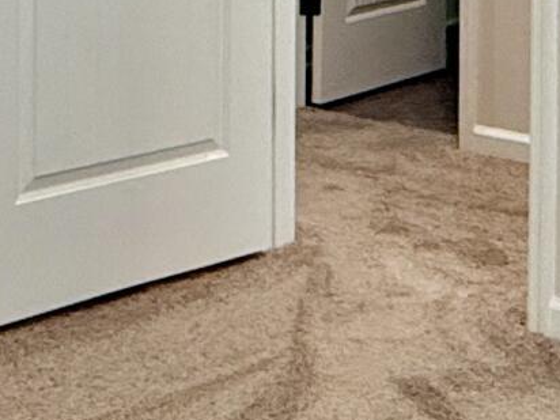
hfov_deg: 19.0
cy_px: -249
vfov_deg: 13.5
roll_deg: -0.4
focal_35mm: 102
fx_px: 1650
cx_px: 484
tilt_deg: -0.2
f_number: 2.2
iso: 250
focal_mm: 2.22
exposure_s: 1/120
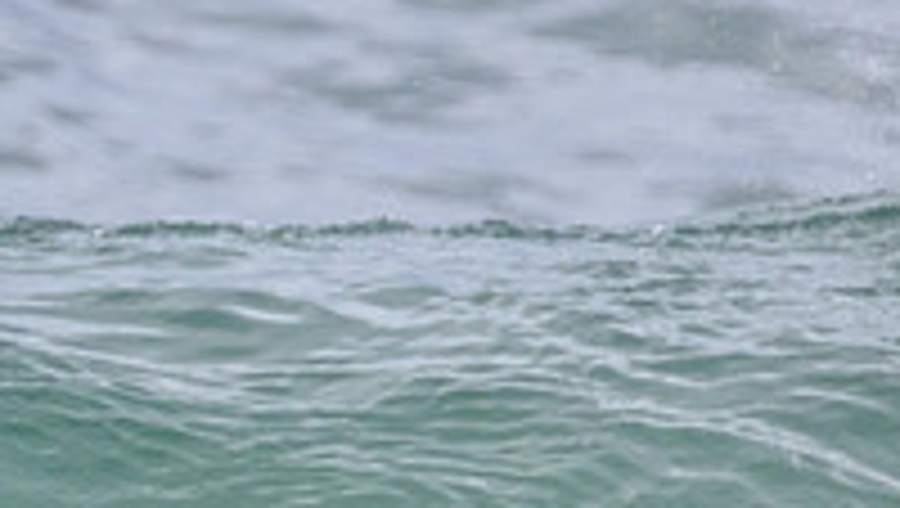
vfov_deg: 0.5
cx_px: -81
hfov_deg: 0.9
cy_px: 731
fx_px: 58005
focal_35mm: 2428
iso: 4000
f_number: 11
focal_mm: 800
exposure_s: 1/1600
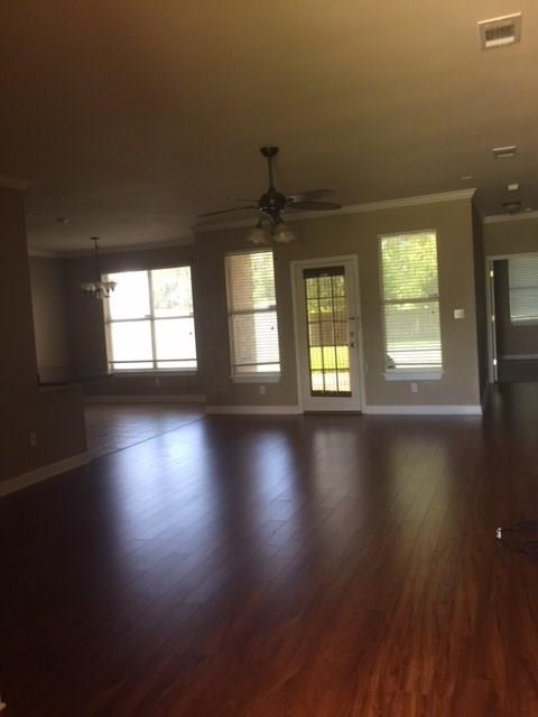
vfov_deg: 61.7
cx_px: 269
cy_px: 358
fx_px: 601
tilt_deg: -6.1
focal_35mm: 29
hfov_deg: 48.2
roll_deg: +2.2
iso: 32
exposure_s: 1/15
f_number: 2.2
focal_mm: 4.15
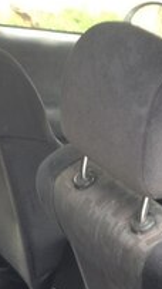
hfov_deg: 13.7
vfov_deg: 22.3
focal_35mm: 88
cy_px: 349
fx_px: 673
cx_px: 47
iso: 50
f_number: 2.4
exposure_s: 1/20
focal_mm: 4.12
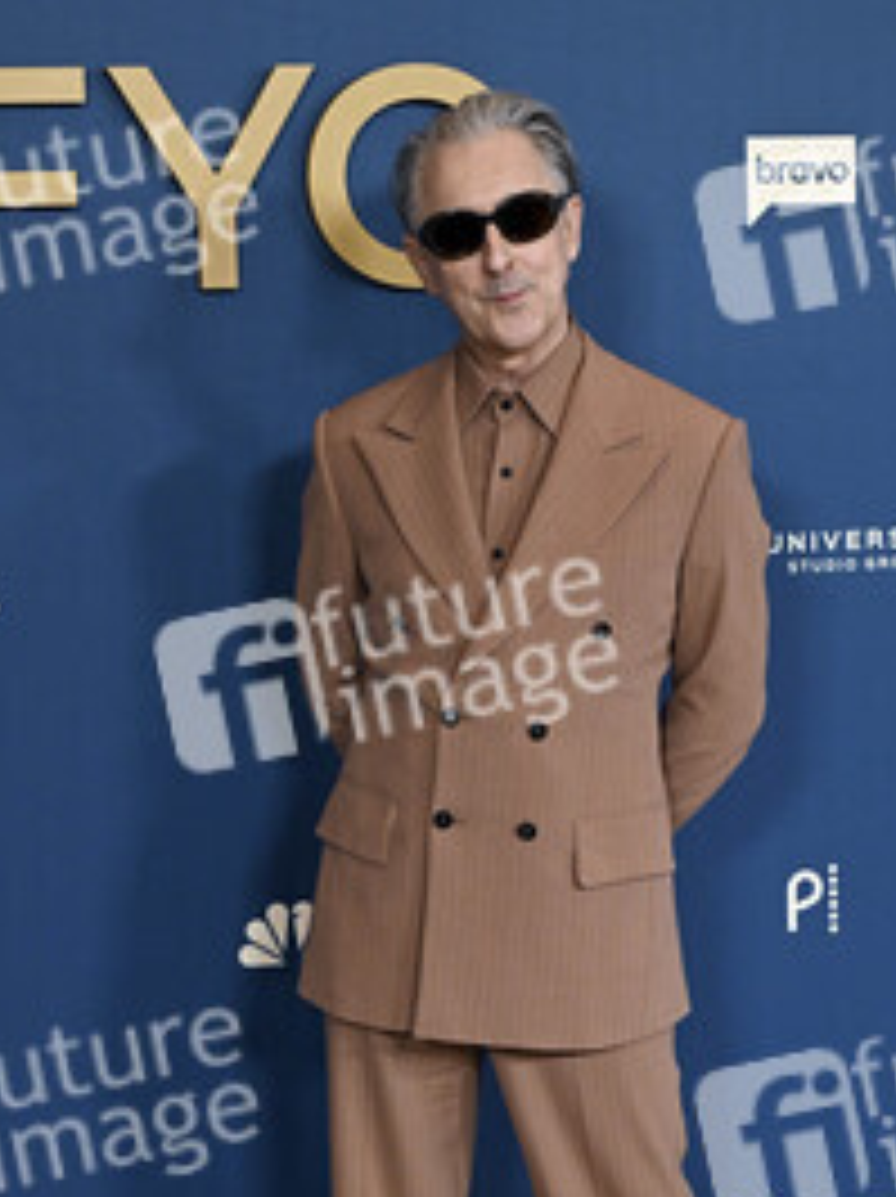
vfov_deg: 28.2
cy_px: 891
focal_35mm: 68
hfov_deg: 21.6
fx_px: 2351
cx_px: 518
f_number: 5.6
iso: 2000
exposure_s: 1/320
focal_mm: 47
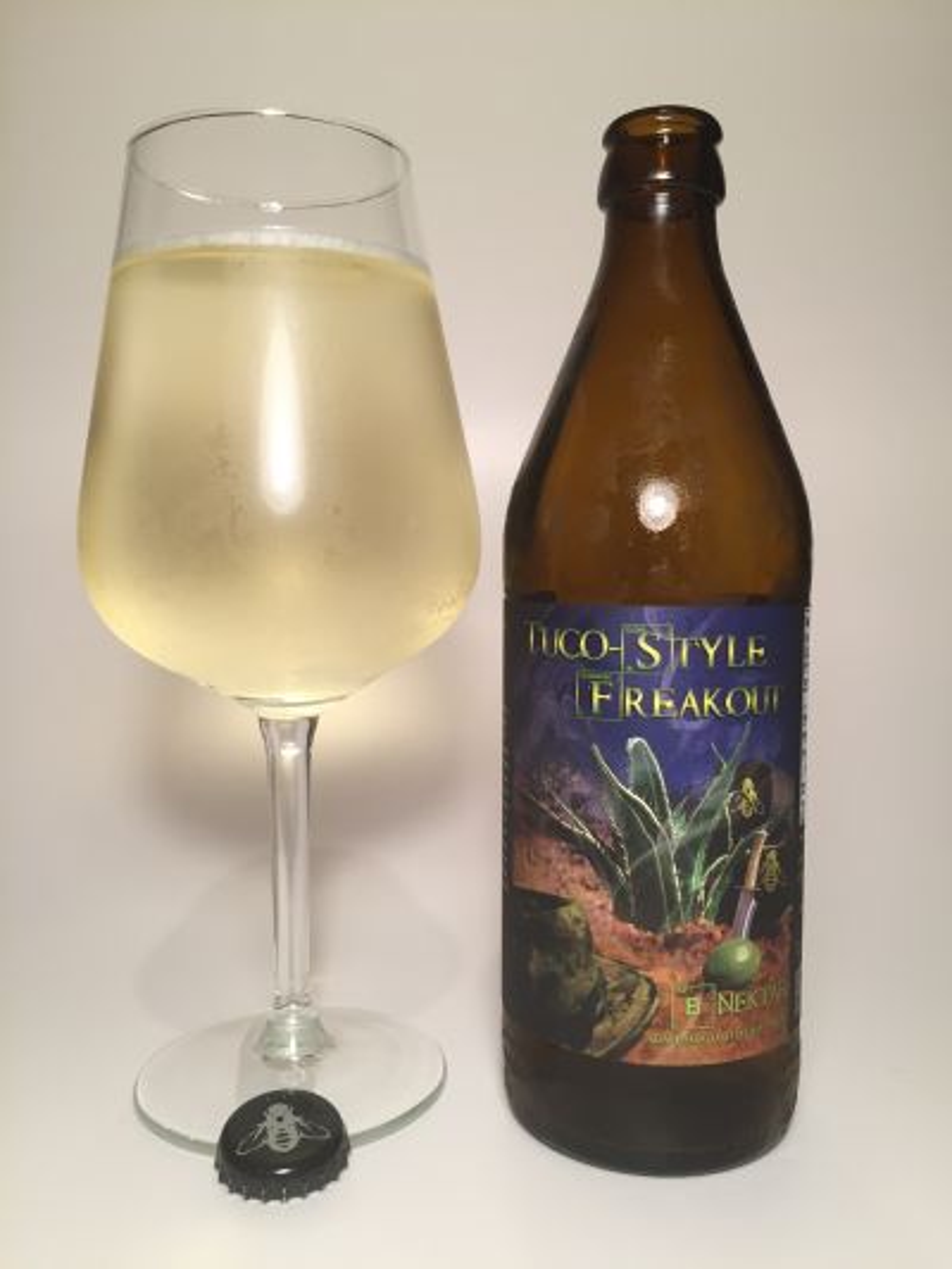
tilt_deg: -4.1
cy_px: 634
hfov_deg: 48.2
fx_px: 1063
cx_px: 476
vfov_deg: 61.6
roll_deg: +0.3
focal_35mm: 29
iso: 80
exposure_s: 1/30
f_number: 2.2
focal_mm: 4.15
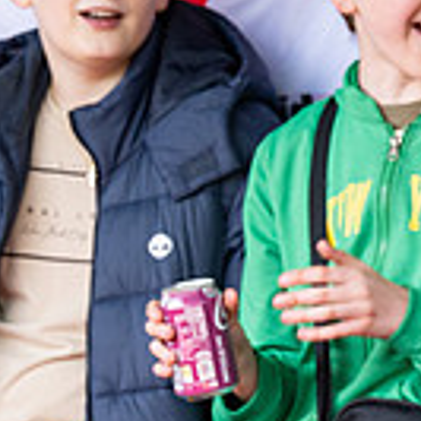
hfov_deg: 3.6
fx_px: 6508
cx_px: 1022
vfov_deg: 3.7
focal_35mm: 473
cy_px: 114
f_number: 4.5
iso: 400
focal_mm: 110
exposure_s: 1/200
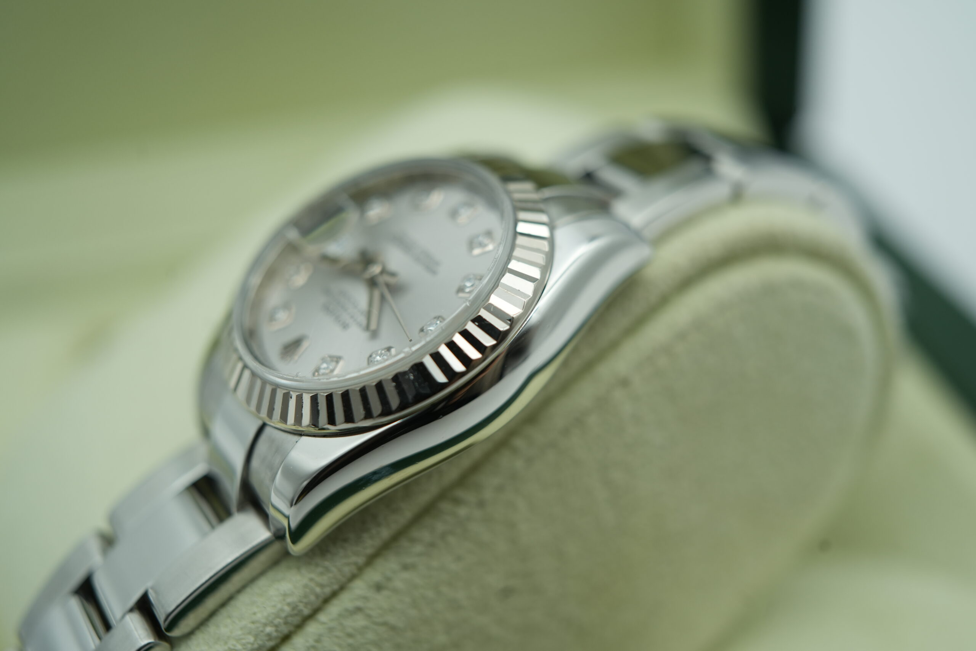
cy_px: 326
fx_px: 949
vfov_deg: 37.9
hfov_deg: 54.4
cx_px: 488
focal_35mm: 35
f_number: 5
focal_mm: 35
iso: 400
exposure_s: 1/250
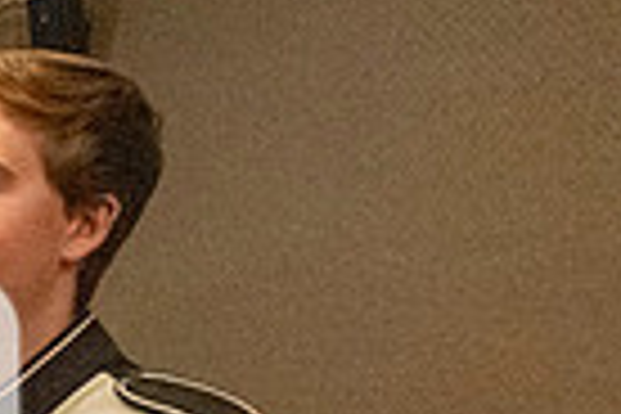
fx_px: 1018
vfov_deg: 21.5
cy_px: 479
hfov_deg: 25.3
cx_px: -320
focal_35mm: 59
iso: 20000
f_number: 4
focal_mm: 14
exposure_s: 1/500
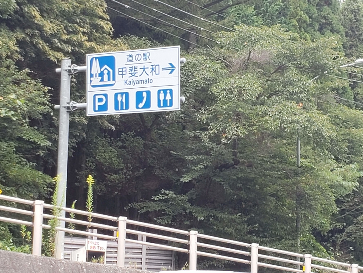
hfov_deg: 67.3
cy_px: 136
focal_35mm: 26
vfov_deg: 53.1
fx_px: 273
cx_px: 182
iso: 50
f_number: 2.4
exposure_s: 1/249
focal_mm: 4.3
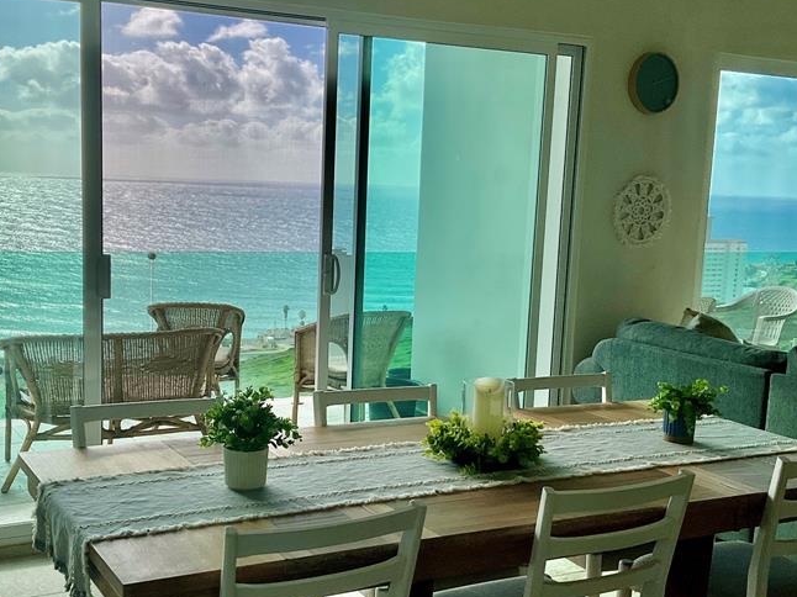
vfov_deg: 31.5
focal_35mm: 46
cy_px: 338
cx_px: 327
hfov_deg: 41.1
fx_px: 1059
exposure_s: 1/2058
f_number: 1.8
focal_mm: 3
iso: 25
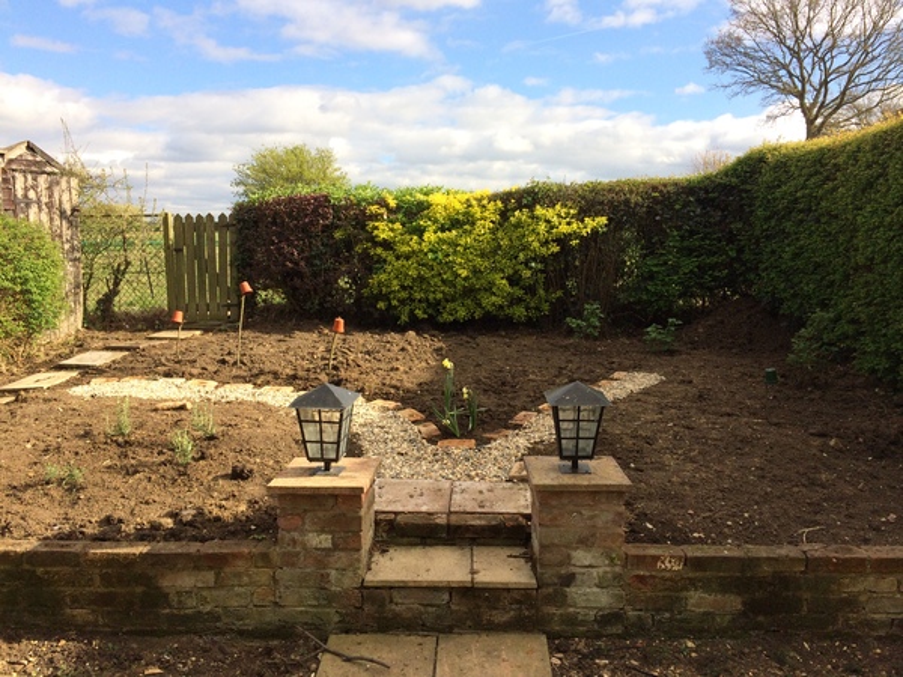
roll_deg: +1.3
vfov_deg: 48.2
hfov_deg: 61.7
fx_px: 756
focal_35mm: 29
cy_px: 338
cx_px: 452
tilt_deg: -5.8
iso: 64
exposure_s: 1/1953
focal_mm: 4.15
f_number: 2.2
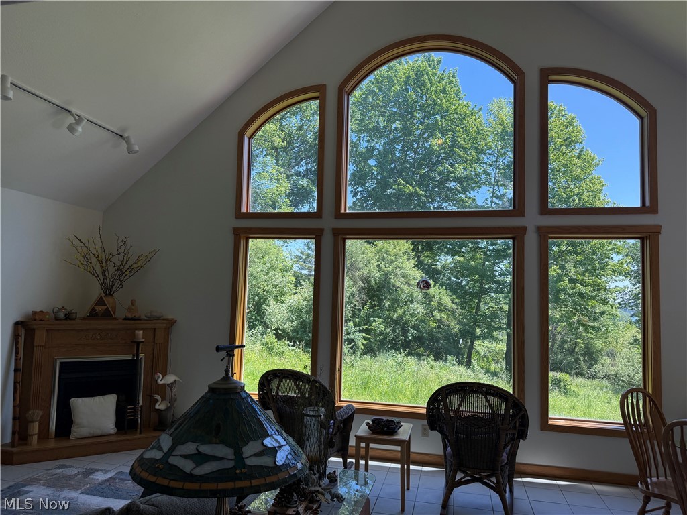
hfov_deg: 71.6
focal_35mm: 24
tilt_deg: +4.3
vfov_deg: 56.8
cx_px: 344
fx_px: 476
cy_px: 258
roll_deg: -1.8
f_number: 1.78
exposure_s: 1/757
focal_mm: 6.76
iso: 100
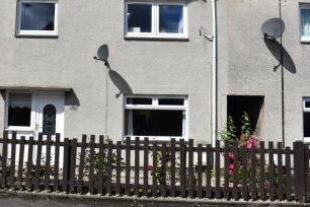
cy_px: 62
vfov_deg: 31.5
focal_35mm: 42
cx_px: 102
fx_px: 362
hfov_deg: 45.7
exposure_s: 1/320
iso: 100
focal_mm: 18
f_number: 9
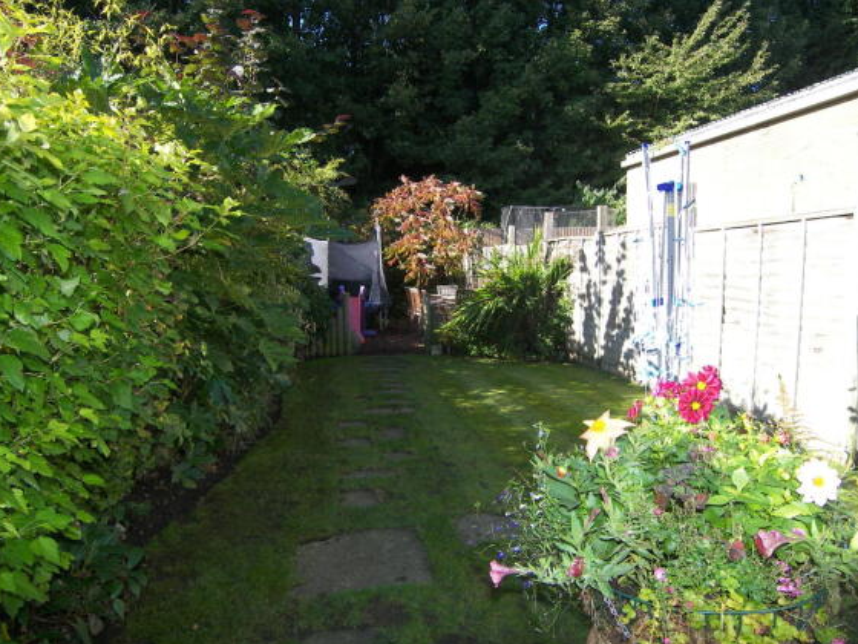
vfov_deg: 54.9
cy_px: 323
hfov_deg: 69.4
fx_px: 620
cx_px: 433
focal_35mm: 25
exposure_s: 1/200
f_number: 2.8
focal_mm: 5
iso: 50
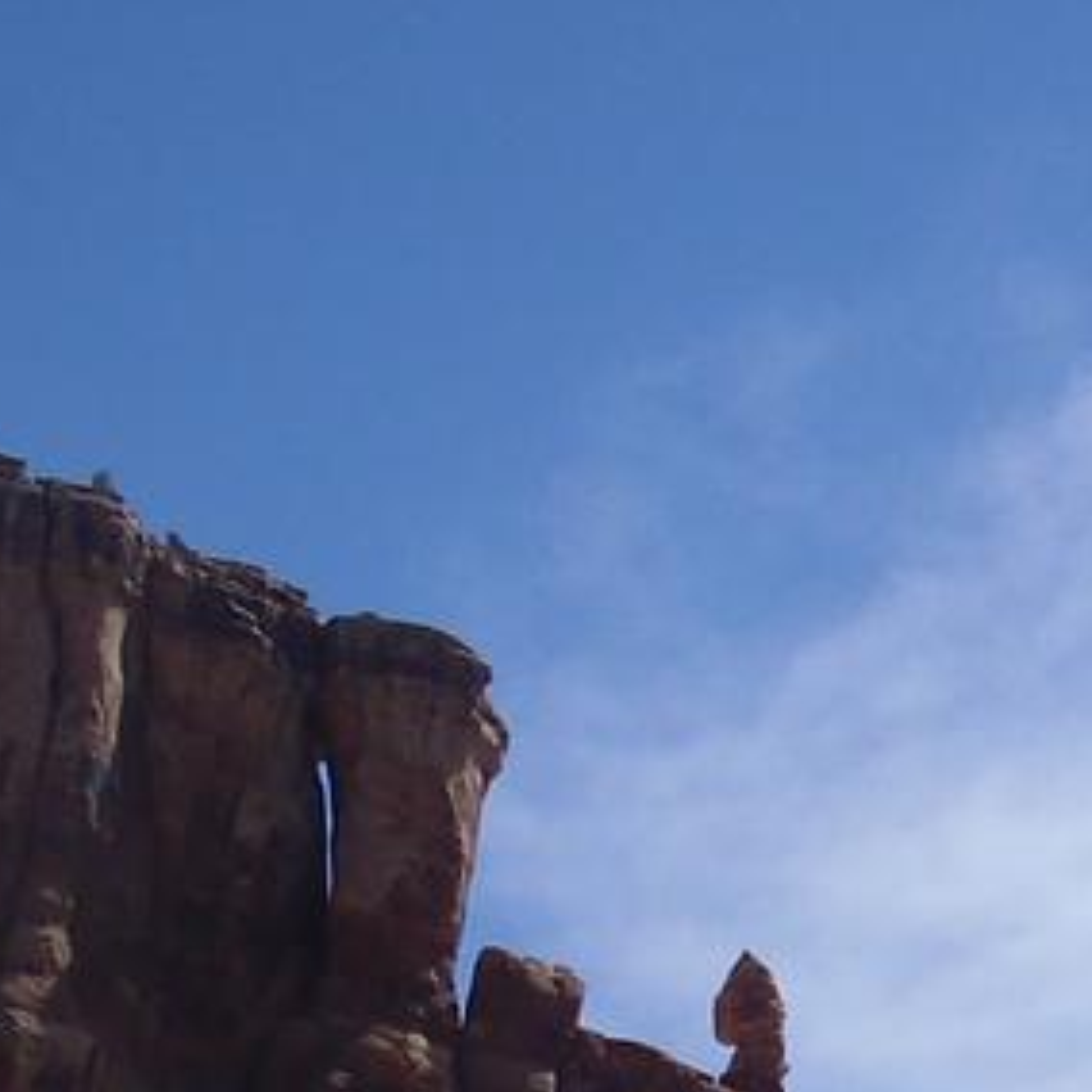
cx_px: 1961
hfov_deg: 11.6
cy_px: 2155
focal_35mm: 140
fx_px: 4997
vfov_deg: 11.3
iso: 80
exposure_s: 1/125
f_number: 11
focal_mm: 5.4
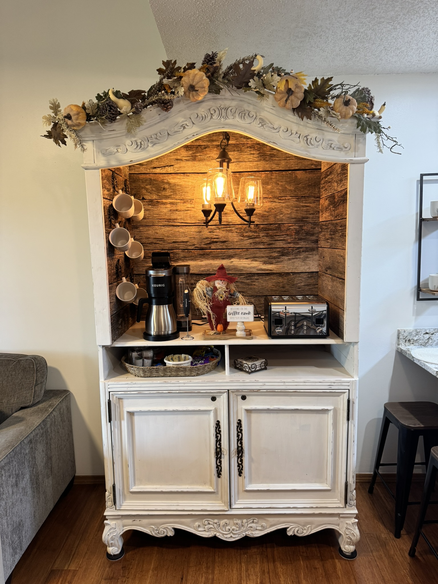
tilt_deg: -6.5
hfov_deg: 56.8
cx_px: 219
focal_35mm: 24
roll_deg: +1.2
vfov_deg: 71.6
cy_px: 292
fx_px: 405
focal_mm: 6.76
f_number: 1.78
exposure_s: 1/60
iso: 160
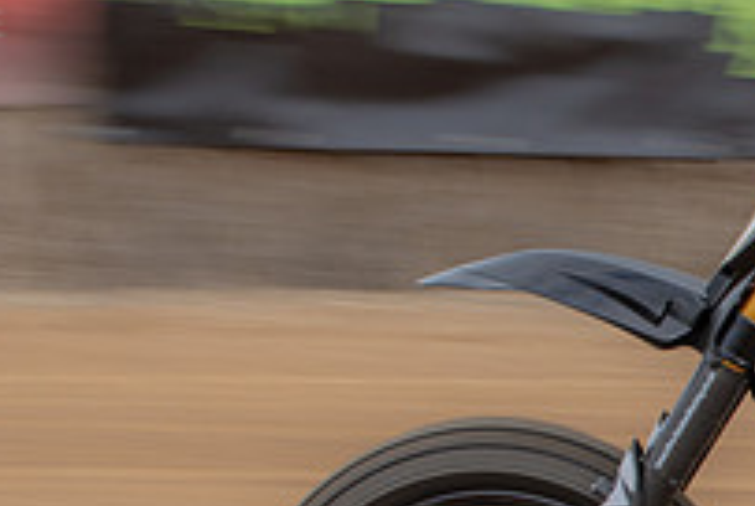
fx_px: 6637
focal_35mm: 316
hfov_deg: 6.4
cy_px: 368
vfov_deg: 4.4
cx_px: 1046
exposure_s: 1/100
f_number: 10
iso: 125
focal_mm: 56
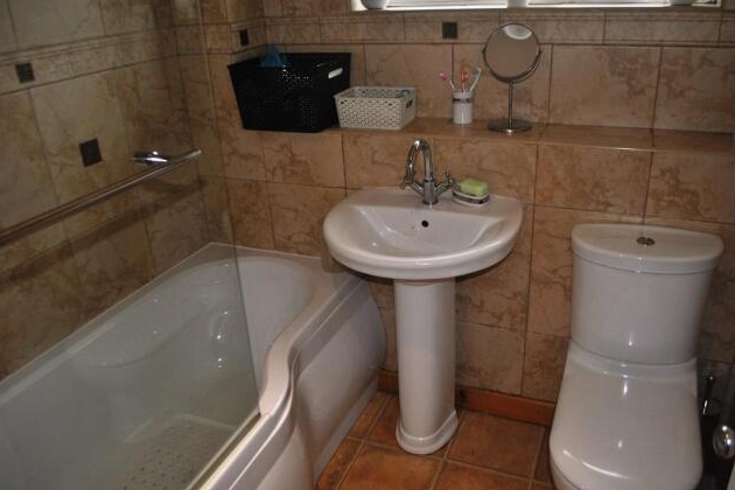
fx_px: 572
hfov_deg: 65.5
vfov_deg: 46.4
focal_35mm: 28
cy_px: 242
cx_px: 375
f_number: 3.5
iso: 200
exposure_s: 1/60
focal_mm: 18
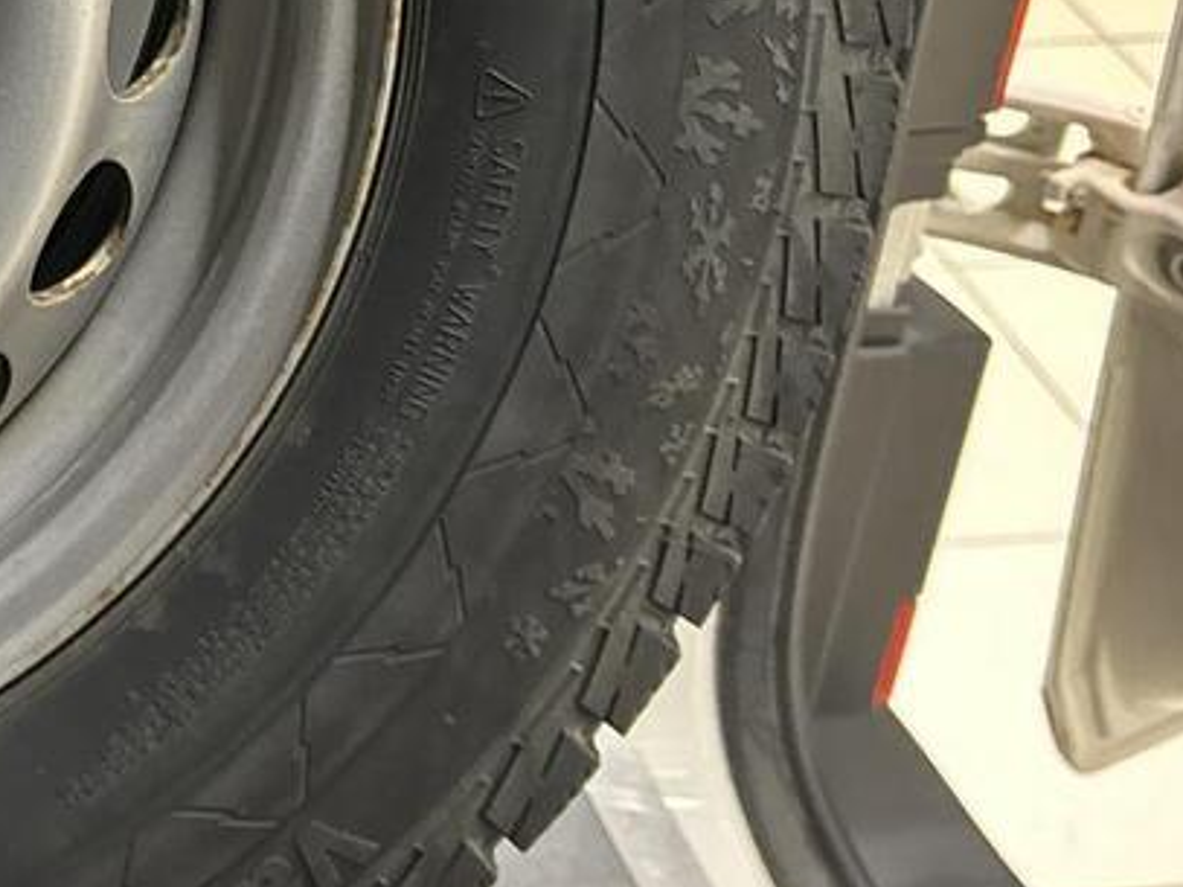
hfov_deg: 19.5
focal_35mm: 92
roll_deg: -1.5
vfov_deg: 15.5
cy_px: -169
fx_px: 3143
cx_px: -387
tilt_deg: -28.9
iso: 500
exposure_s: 1/50
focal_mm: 5.7
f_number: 1.5
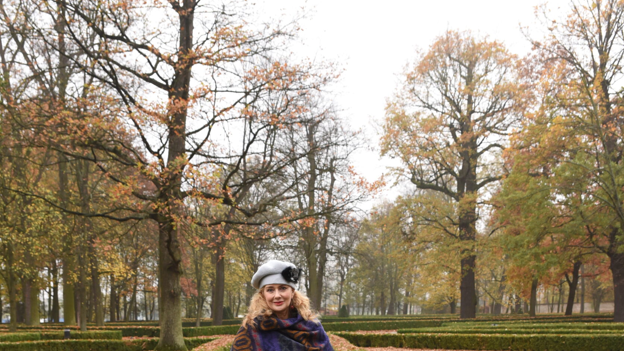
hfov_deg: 37.2
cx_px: 313
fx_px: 927
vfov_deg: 20.5
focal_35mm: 56
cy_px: 375
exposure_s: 1/320
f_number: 6.3
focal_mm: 35
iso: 1000
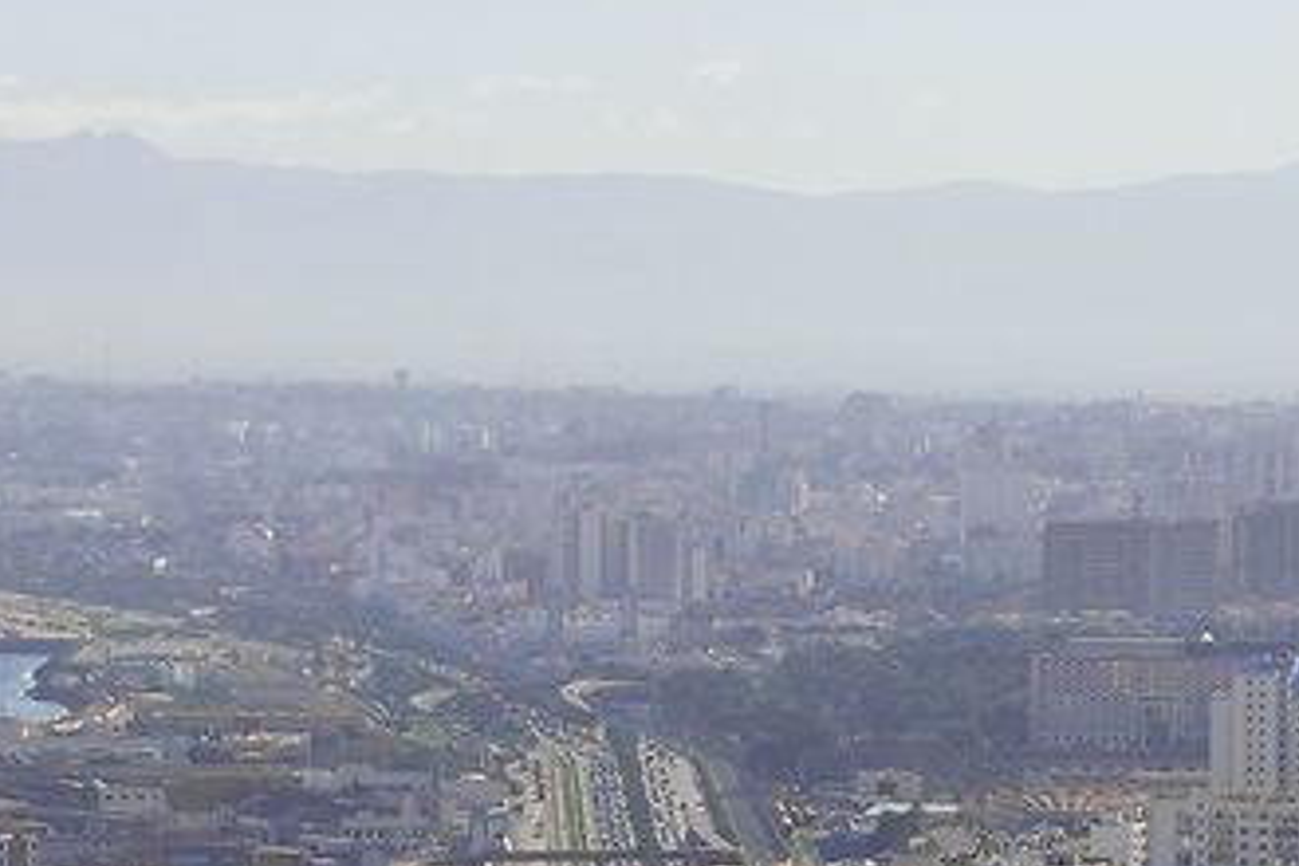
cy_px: 516
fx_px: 9043
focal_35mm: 251
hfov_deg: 8.2
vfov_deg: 5.5
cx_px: -110
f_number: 5
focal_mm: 23
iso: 100
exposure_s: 1/1250
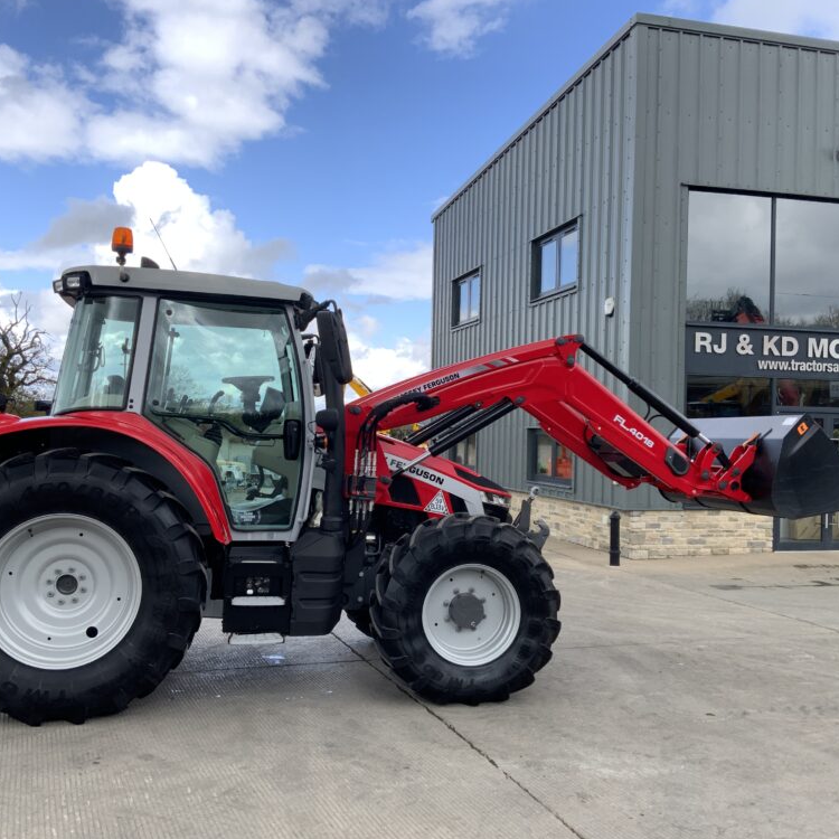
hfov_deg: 47.2
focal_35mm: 35
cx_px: 404
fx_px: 960
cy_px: 421
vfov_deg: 47.2
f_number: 1.8
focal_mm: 3
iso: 16
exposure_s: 1/289
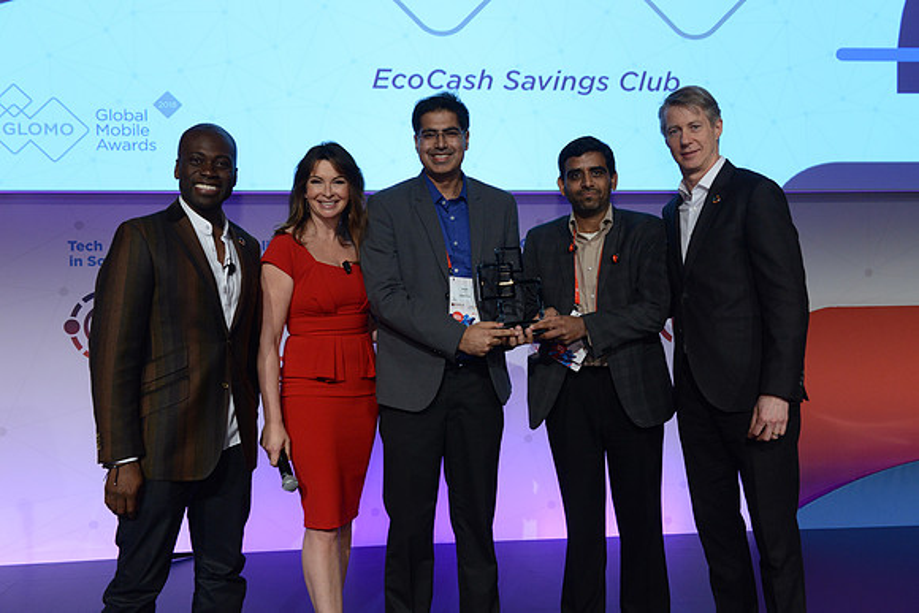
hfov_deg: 53.1
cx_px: 460
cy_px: 306
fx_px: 919
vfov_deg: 36.9
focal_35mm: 36
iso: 1600
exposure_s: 1/100
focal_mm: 36
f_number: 6.3
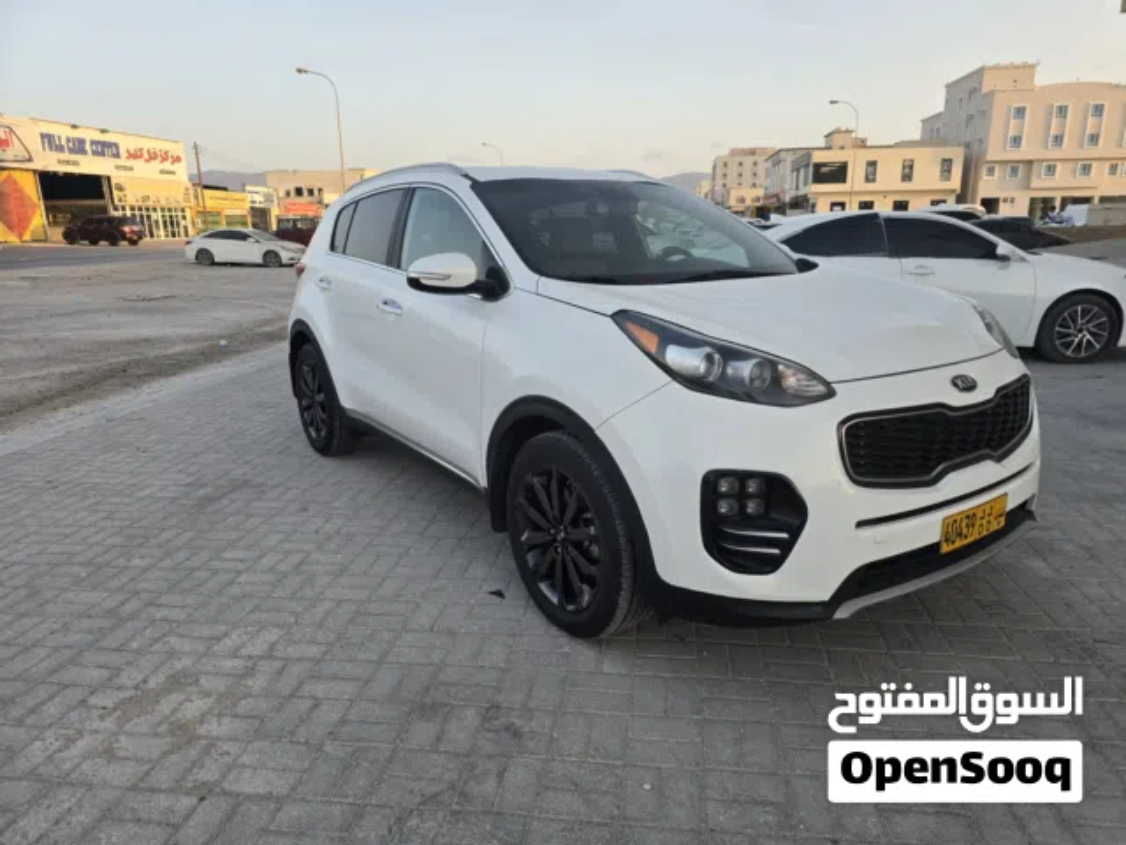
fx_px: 748
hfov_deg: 73.9
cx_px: 563
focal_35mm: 23
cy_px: 422
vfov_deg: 58.9
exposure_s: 1/180
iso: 20
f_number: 1.7
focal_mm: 6.3
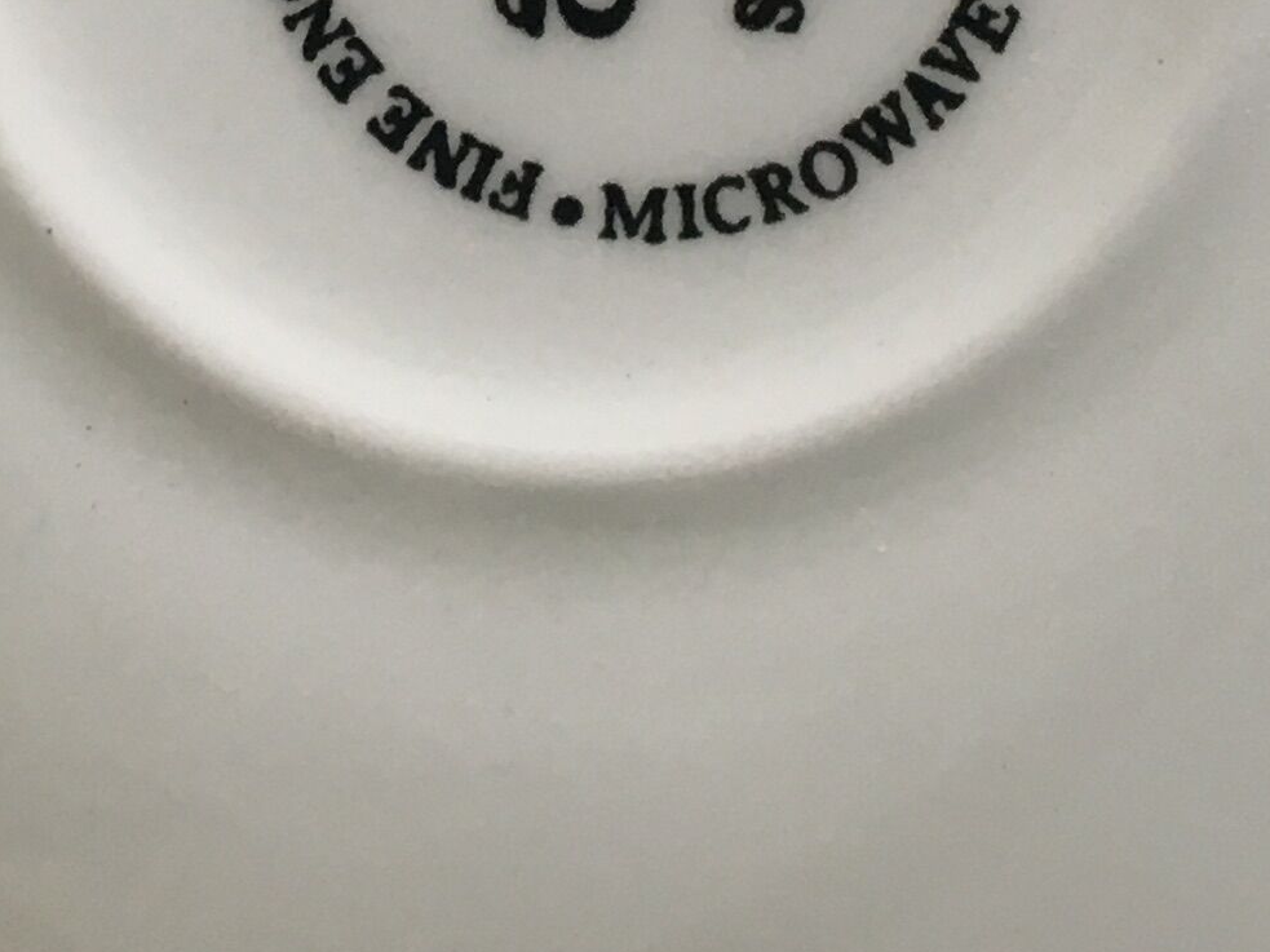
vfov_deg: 12.3
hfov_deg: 16.4
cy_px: -56
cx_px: 185
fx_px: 4365
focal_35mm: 119
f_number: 2.2
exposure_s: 1/33
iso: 100
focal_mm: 4.15
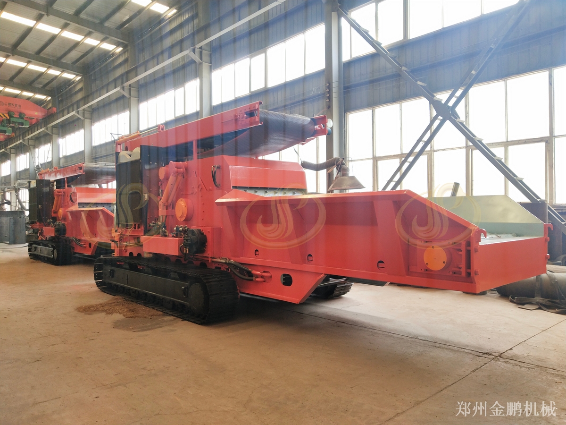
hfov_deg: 60.0
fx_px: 491
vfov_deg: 46.8
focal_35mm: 30
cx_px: 283
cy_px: 212
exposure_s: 1/100
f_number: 1.8
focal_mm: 3.95
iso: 145
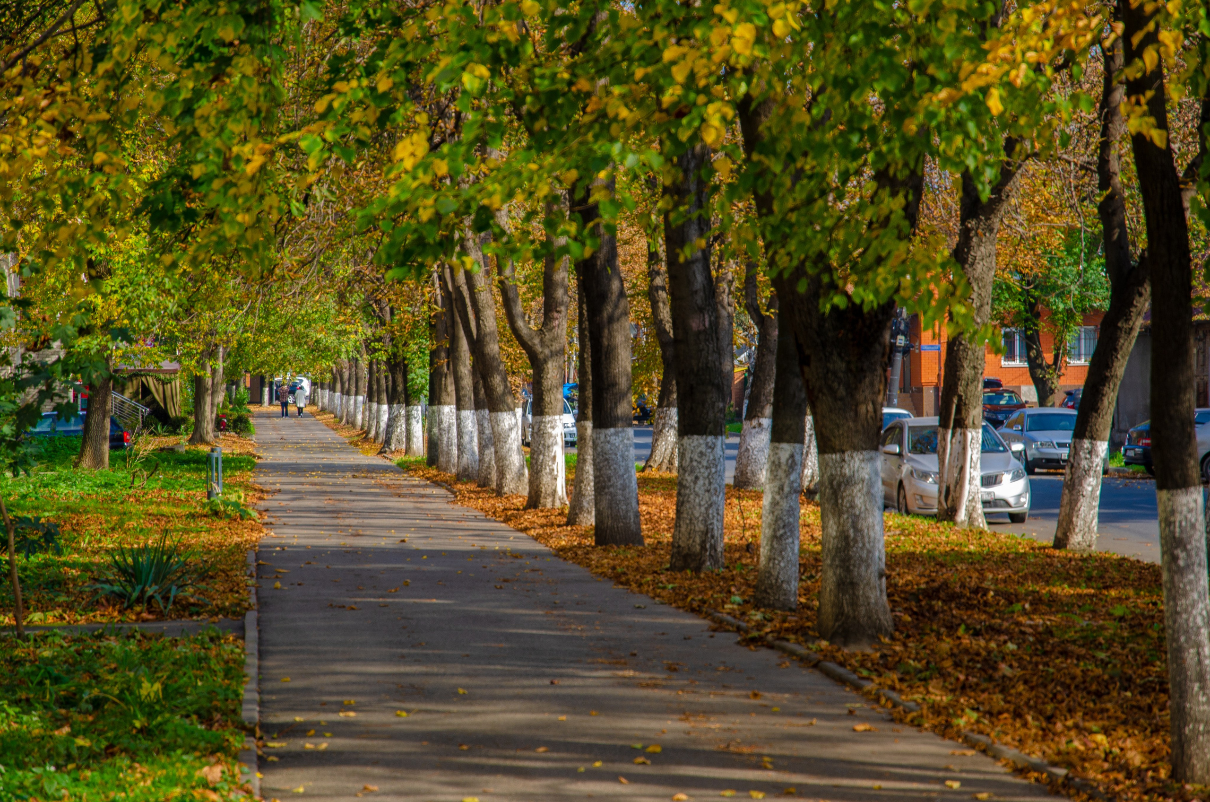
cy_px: 401
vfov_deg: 14.0
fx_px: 3271
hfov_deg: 21.0
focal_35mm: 98
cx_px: 605
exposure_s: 1/125
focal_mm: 65
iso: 100
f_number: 5.3
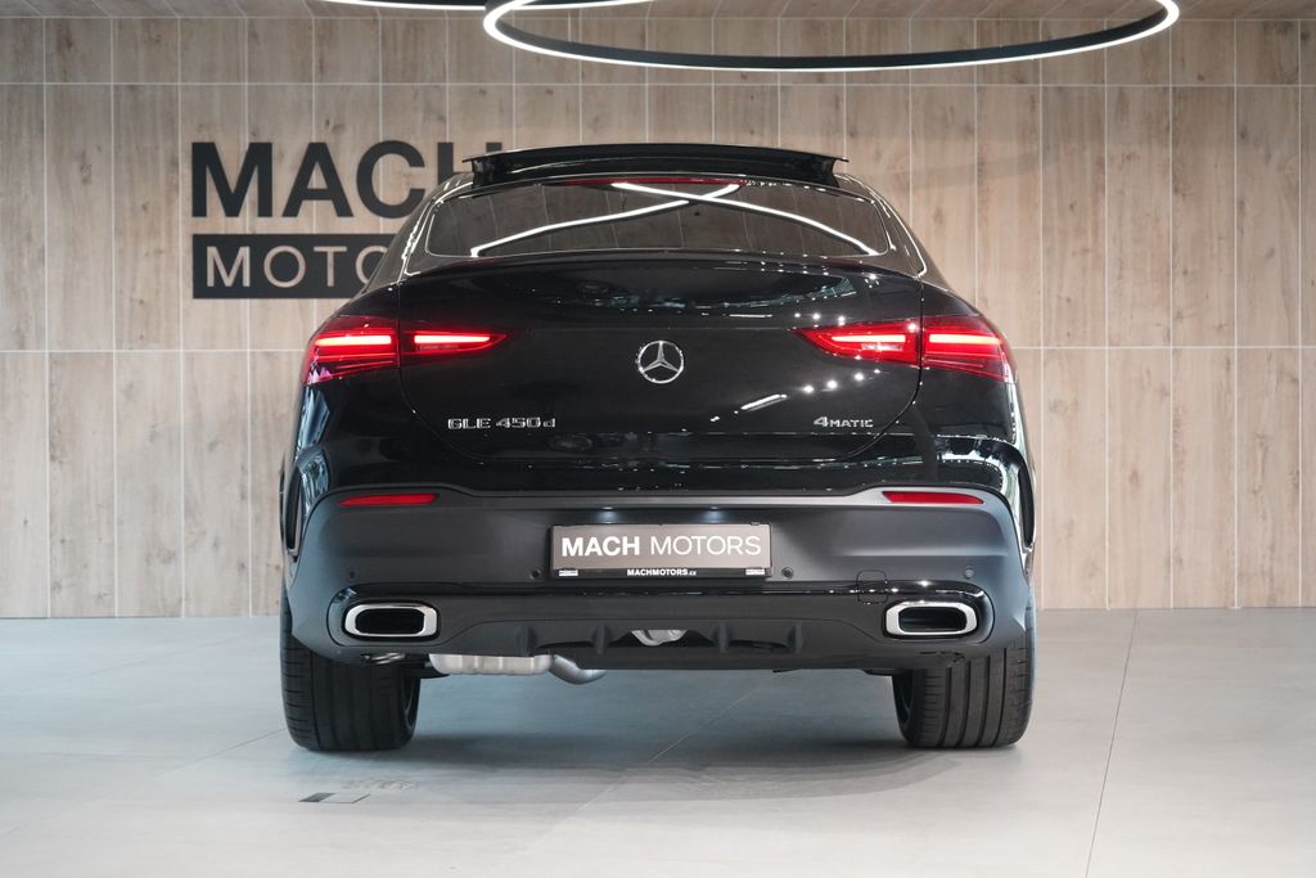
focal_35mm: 64
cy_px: 439
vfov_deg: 21.2
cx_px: 658
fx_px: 2340
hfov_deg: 31.4
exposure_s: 1/160
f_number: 5.6
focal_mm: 64
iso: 10000
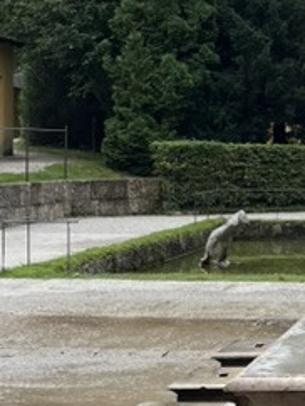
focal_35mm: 110
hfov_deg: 12.6
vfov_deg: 17.8
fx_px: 1290
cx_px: 493
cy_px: 148
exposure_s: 1/913
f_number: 1.6
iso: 50
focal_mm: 5.1
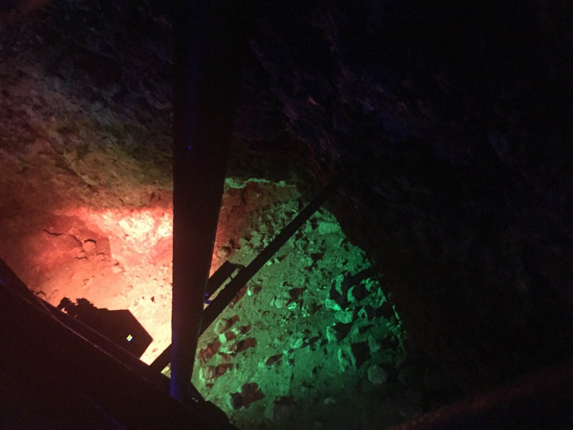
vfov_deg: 48.2
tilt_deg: -28.2
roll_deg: +25.1
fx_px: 480
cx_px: 286
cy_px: 215
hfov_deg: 61.7
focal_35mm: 29
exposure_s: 1/17
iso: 1250
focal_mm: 4.15
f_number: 2.2
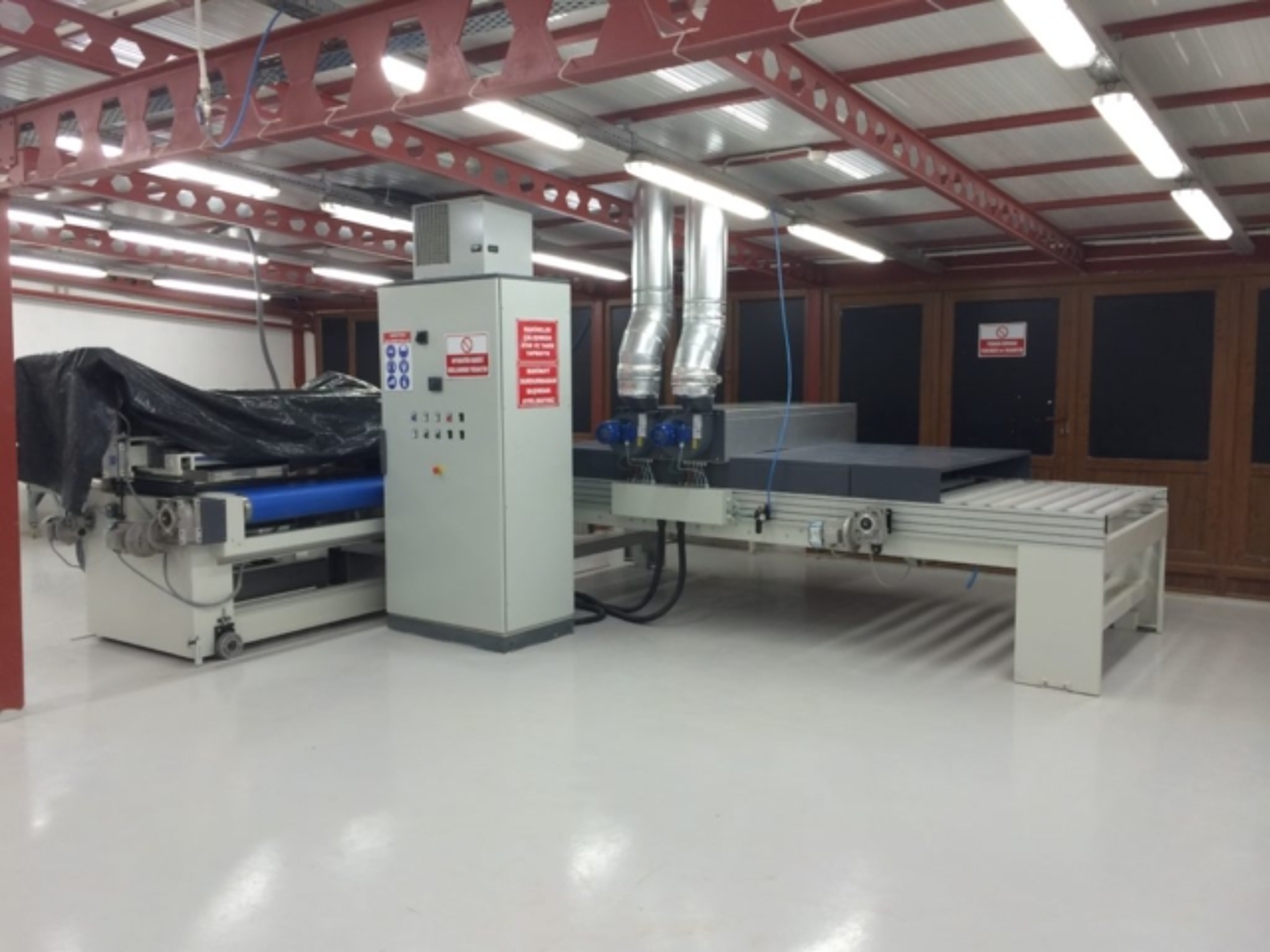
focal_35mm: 30
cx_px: 635
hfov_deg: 60.0
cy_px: 476
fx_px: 1101
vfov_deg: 46.8
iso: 40
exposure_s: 1/40
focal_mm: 4.12
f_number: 2.2
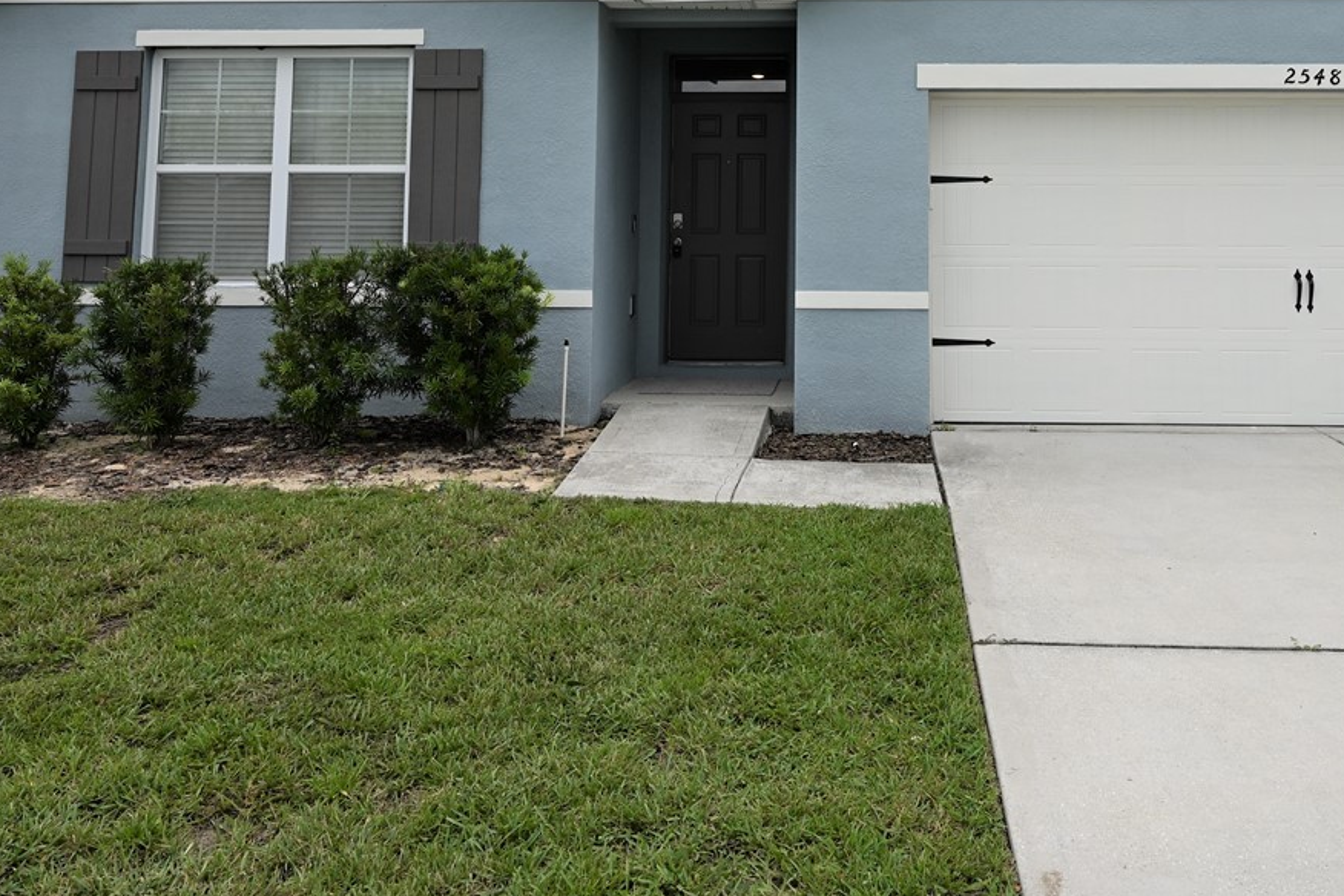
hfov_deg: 59.6
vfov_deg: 39.8
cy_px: 125
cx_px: 826
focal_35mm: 31
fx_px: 1157
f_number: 10
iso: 100
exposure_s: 1/200
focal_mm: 16
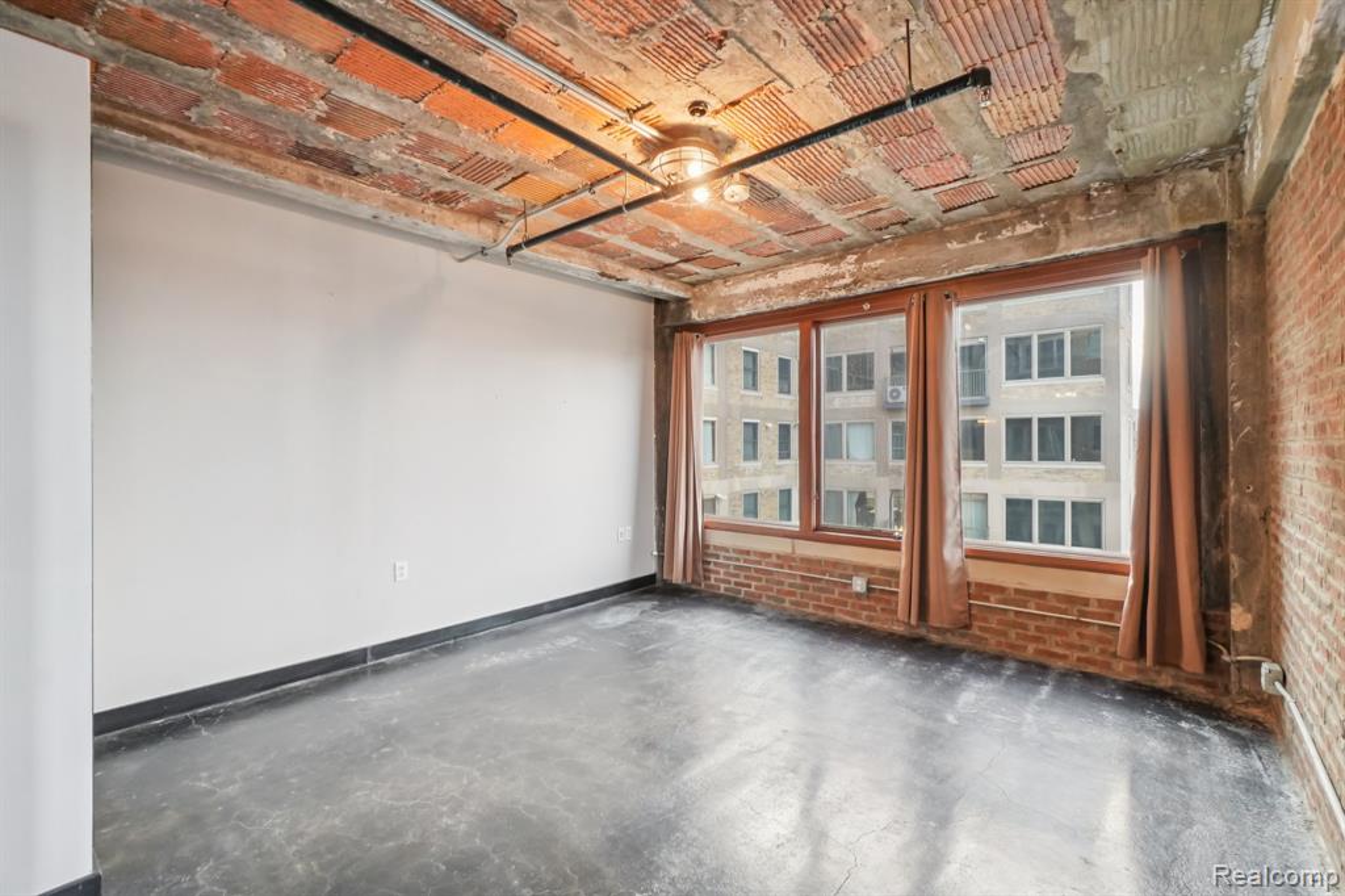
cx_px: 672
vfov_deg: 77.3
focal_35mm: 15
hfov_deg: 100.4
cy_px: 448
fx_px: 560
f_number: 8
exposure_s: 1/30
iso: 800
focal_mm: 10
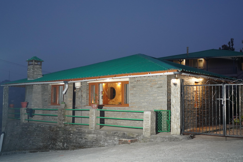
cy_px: 81
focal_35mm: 42
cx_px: 122
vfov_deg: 31.9
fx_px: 283
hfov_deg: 46.4
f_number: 2
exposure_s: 1/160
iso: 1250
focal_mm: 28
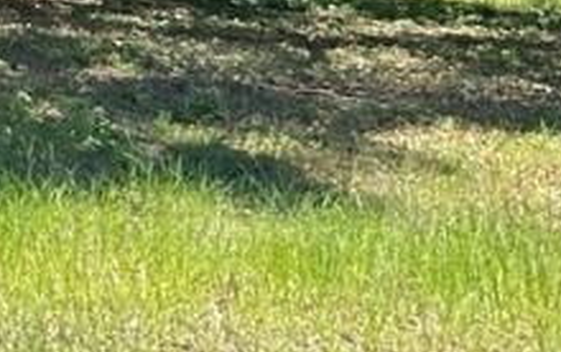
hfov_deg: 12.4
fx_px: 2189
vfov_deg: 8.8
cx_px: -663
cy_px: -298
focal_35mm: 143
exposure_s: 1/454
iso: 16
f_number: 1.8
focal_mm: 3
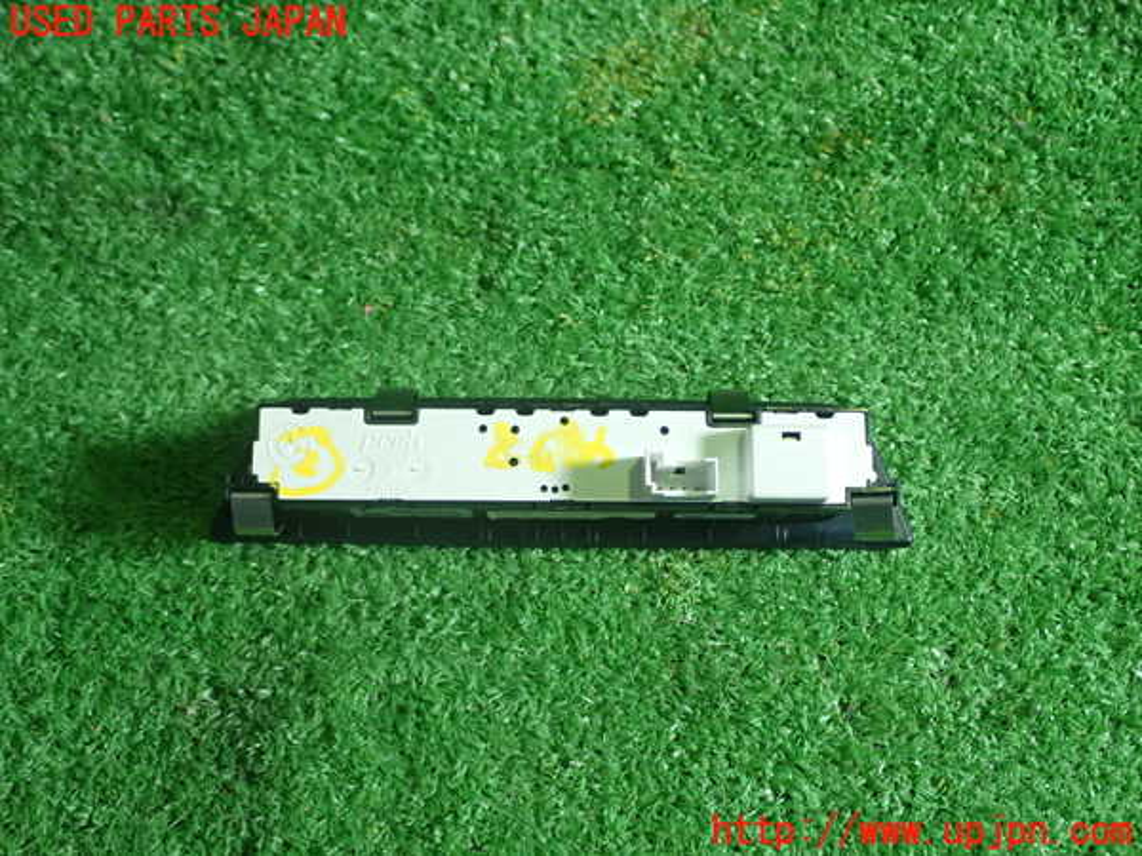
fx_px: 1551
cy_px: 428
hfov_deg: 40.4
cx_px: 571
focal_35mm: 47
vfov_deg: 30.9
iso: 320
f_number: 3.1
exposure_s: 1/50
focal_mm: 8.4
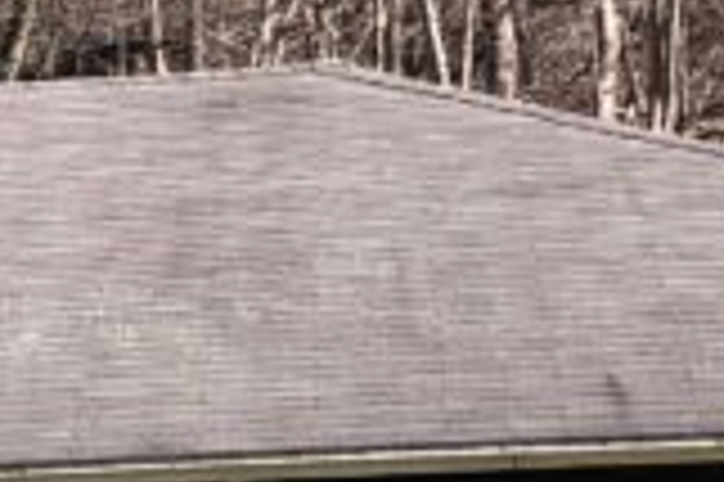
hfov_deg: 10.2
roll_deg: +0.5
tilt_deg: +3.5
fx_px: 3717
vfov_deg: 7.3
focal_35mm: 185
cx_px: -760
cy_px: 685
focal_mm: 4
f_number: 1.8
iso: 20
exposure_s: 1/1000
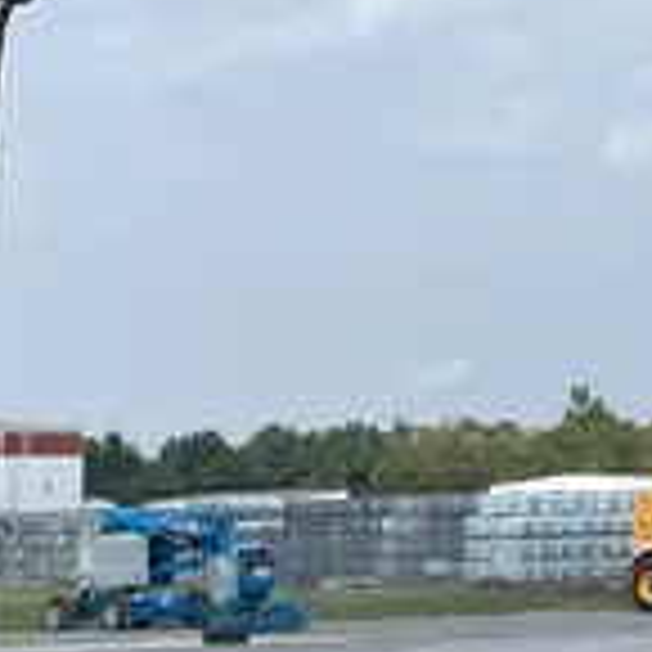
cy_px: 929
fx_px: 2472
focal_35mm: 116
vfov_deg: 14.2
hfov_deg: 14.2
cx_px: -288
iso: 50
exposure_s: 1/3521
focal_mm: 5.1
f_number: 1.6
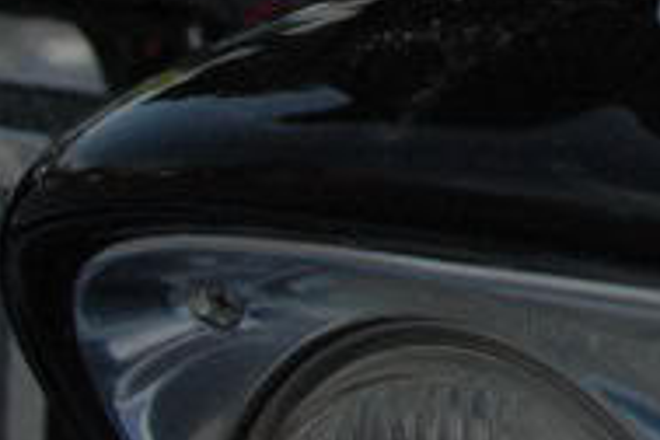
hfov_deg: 17.2
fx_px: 2053
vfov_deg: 11.7
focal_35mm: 112
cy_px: -206
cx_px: 859
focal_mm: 22
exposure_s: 1/4000
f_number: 4.5
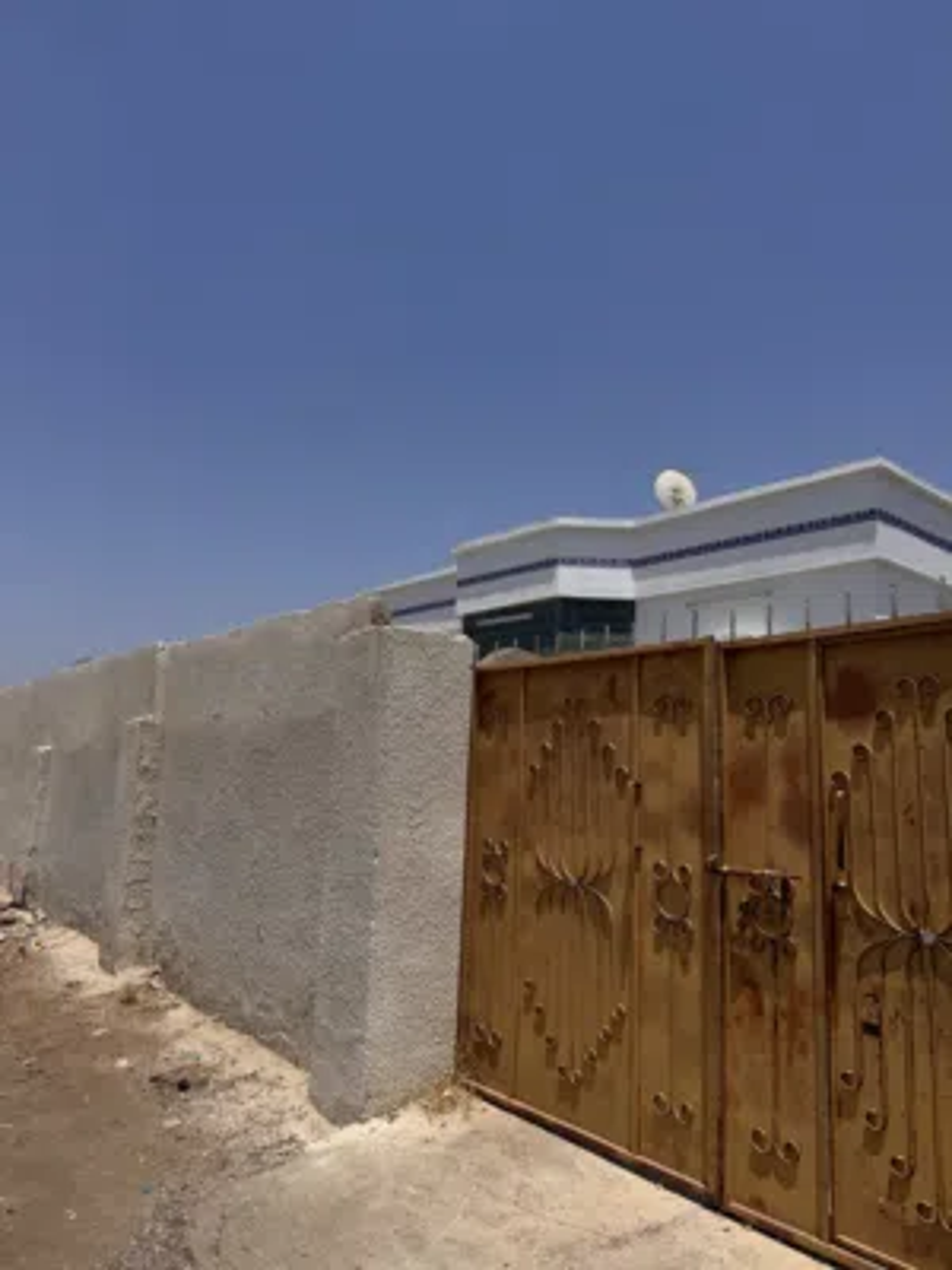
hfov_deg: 56.8
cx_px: 476
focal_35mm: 24
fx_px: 880
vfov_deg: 71.6
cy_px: 635
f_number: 1.78
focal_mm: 6.76
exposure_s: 1/7937
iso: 80
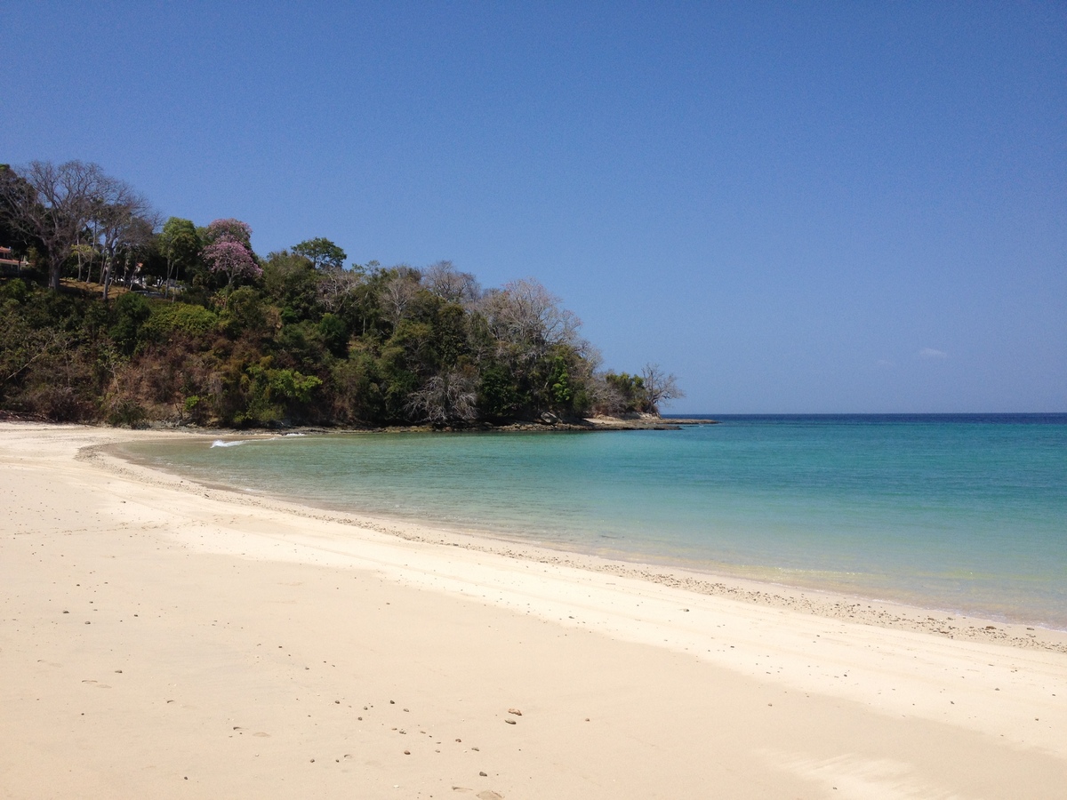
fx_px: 1079
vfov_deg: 40.7
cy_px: 400
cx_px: 534
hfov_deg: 52.6
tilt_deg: -1.7
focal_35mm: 35
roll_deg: +0.6
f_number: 2.4
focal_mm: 4.28
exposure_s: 1/3247
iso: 50
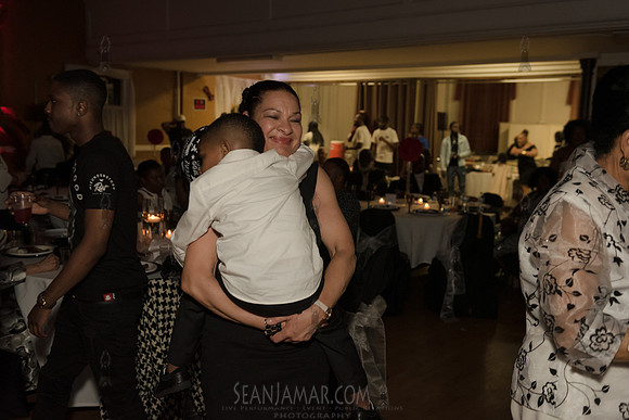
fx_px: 629
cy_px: 210
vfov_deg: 36.9
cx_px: 314
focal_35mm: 36
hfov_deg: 53.1
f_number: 3.5
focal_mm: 36
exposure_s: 1/250
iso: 2000
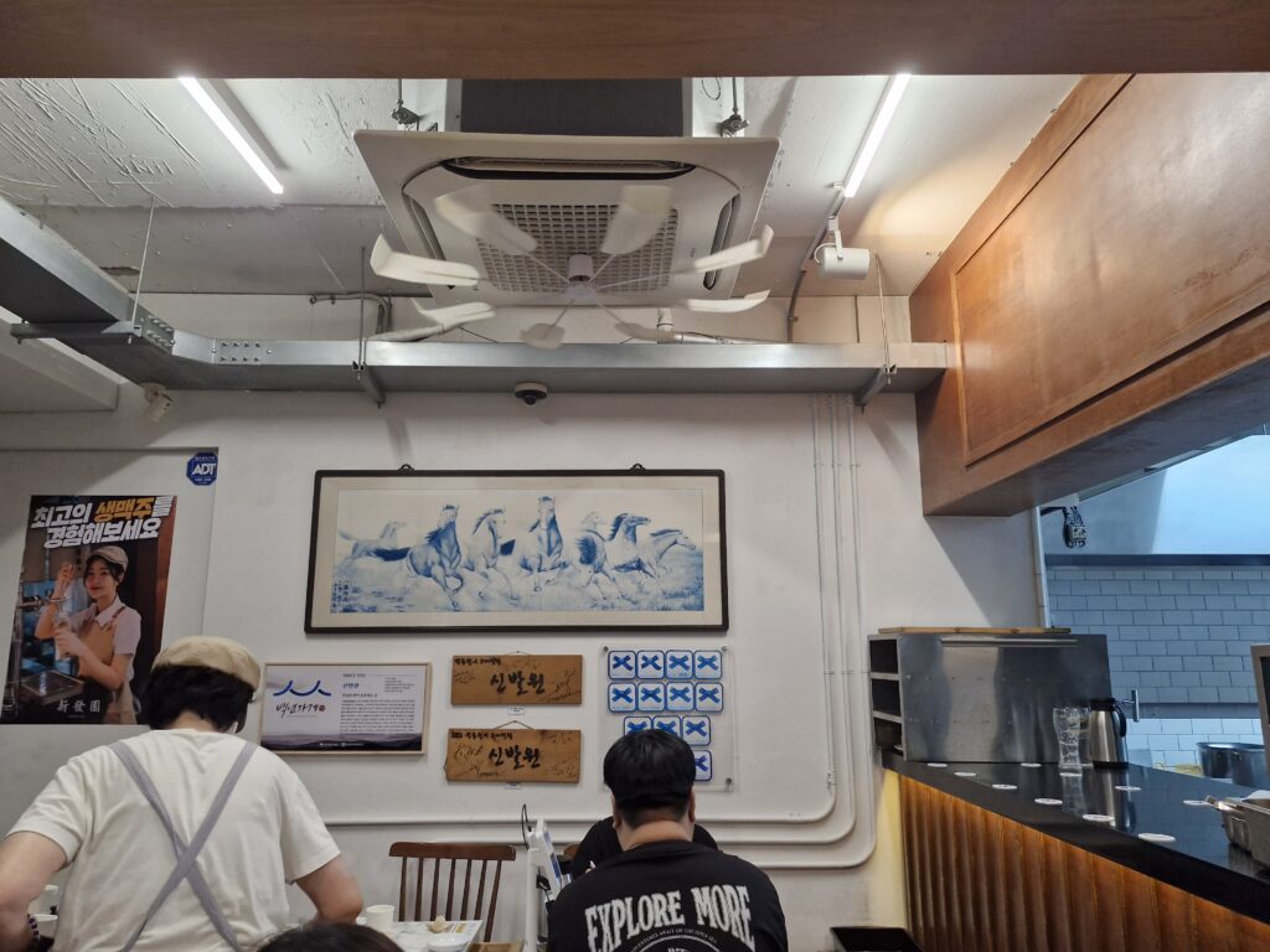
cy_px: 476
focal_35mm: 23
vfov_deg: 58.9
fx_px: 844
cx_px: 635
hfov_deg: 73.9
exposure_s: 1/120
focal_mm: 5.54
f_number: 1.8
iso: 320
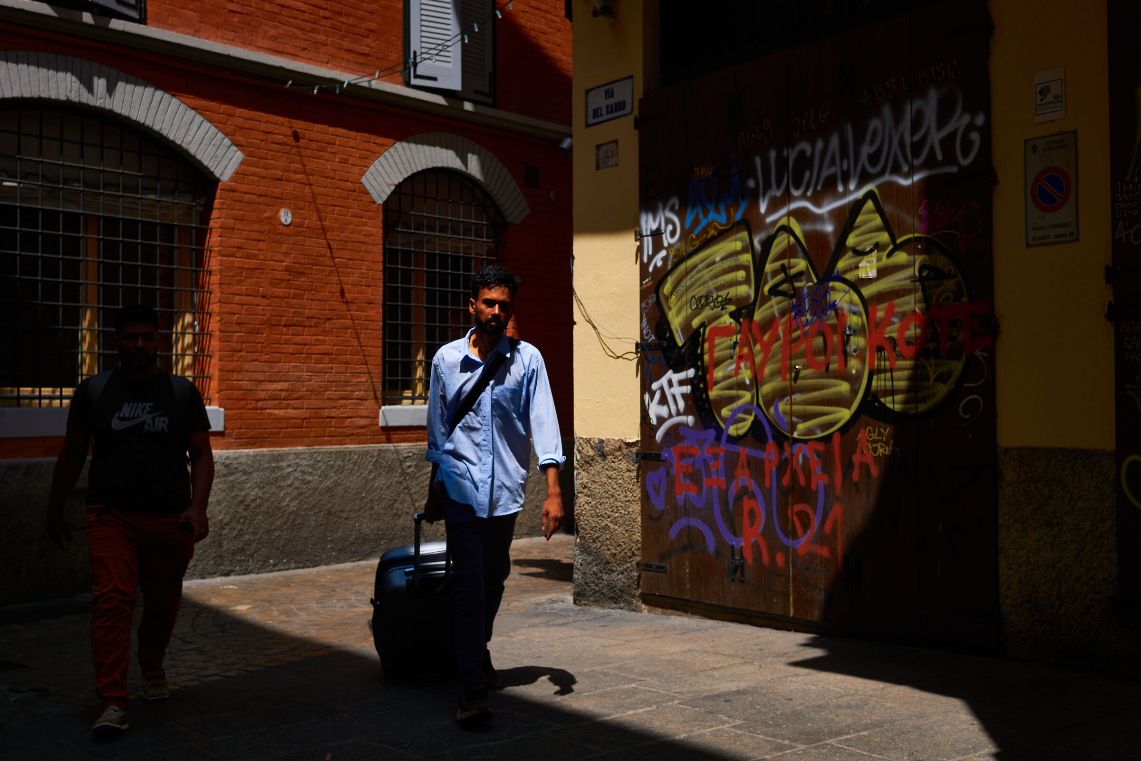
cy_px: 380
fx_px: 1299
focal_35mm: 41
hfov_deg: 47.4
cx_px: 570
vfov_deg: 32.6
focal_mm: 27
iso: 200
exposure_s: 1/1000
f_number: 7.1
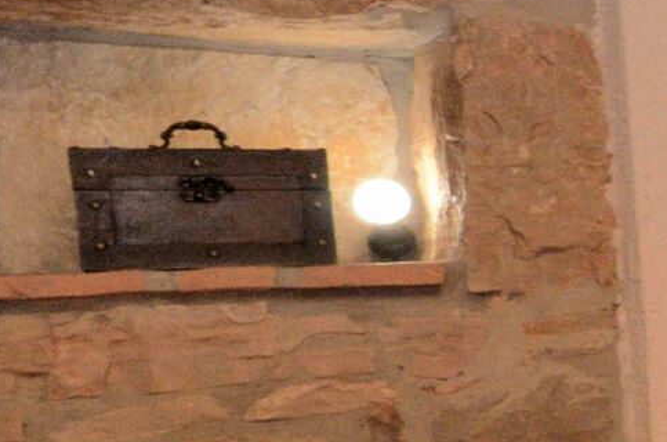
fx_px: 1609
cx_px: 1884
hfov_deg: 12.4
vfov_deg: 15.6
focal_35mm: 87
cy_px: 343
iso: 2000
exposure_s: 1/200
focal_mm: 10
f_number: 9
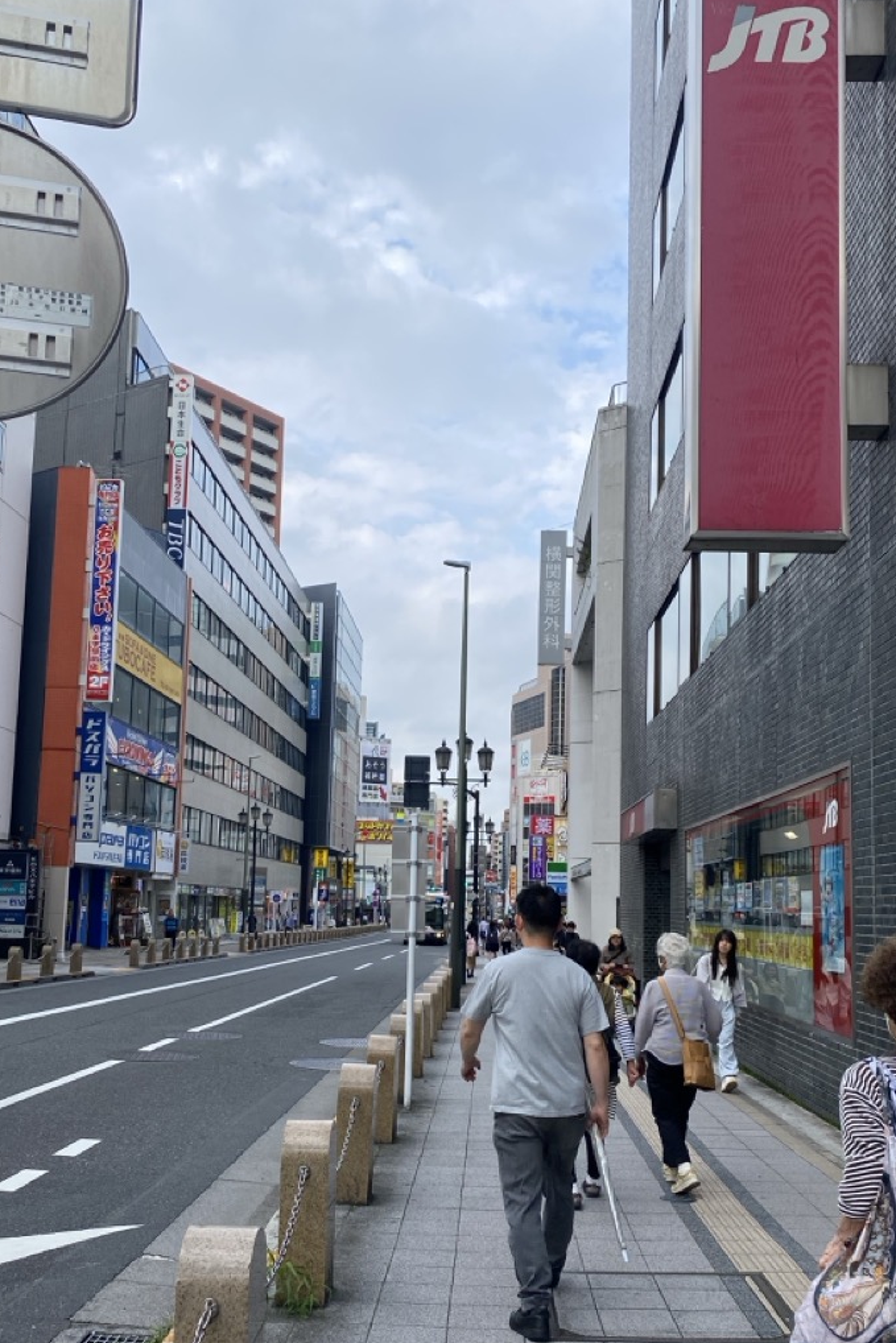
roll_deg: -1.8
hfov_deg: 38.9
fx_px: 1269
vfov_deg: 55.5
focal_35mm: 34
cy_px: 777
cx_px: 435
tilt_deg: +7.0
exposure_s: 1/942
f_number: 1.8
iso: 32
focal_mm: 4.25
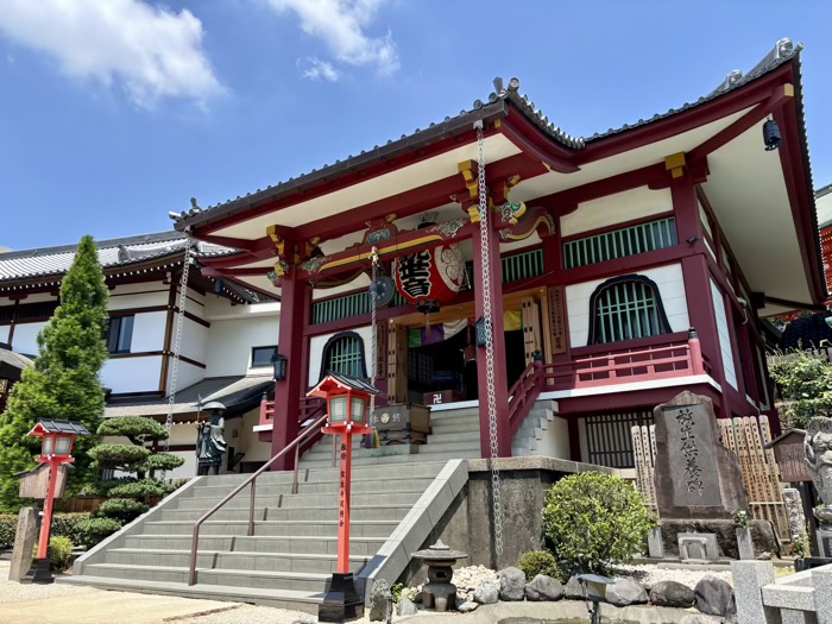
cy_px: 312
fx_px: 625
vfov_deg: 53.1
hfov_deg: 67.3
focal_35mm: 26
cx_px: 416
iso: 50
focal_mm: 5.96
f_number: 1.6
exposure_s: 1/1543
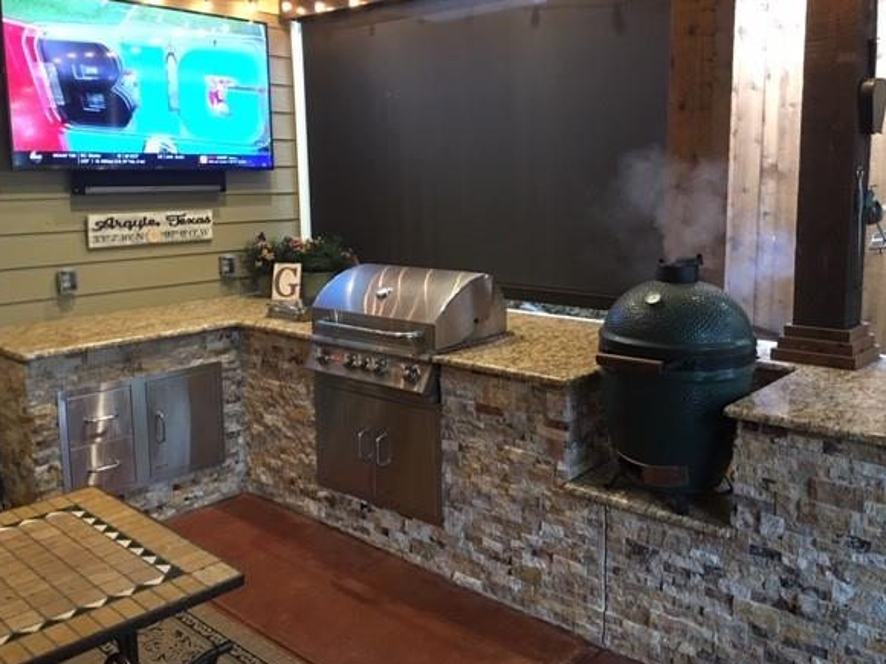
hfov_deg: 56.8
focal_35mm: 32
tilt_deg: -7.0
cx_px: 449
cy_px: 305
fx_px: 819
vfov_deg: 44.1
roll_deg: +1.5
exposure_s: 1/8
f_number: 2.2
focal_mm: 4.15
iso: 100
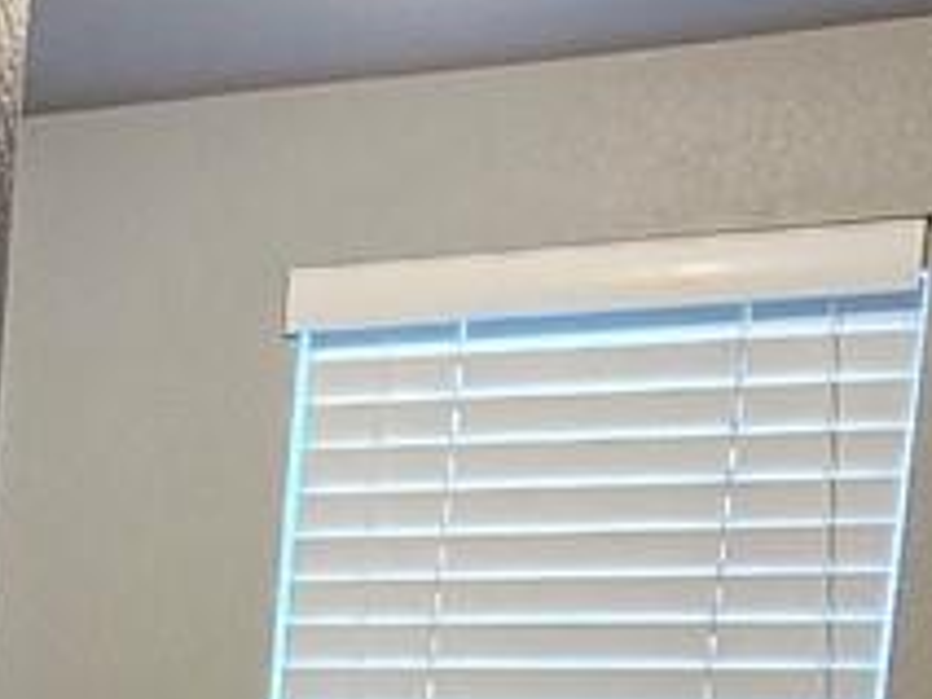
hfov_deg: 17.1
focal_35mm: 98
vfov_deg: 13.1
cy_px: 1402
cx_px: -655
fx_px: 2639
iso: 250
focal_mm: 2.2
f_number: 2.2
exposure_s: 1/60
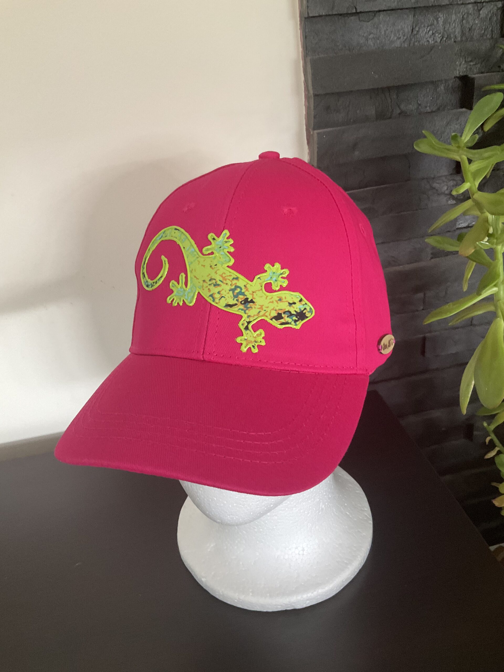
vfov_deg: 61.7
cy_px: 336
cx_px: 252
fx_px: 563
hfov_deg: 48.2
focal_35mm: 29
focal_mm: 3
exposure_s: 1/60
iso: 200
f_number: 1.8
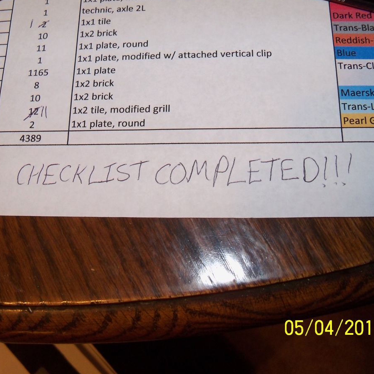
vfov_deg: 40.0
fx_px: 513
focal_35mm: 42
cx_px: 158
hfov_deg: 39.9
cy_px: 185
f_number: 3.5
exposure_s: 1/30
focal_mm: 6.2
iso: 200
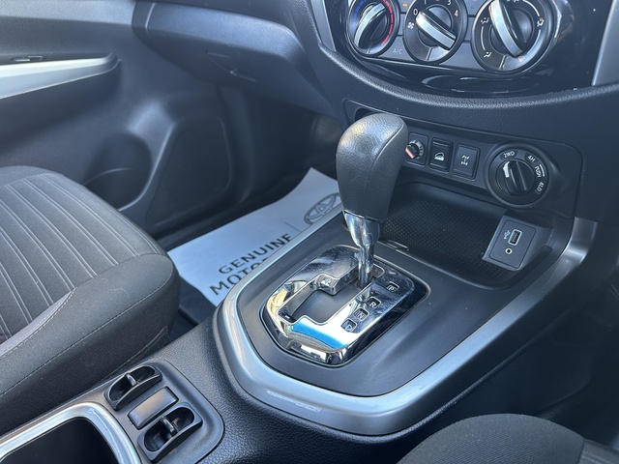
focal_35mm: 24
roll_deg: +8.2
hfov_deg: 71.6
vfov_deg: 56.8
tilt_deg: -33.3
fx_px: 429
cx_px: 310
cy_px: 232
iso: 250
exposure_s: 1/60
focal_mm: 6.86
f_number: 1.78
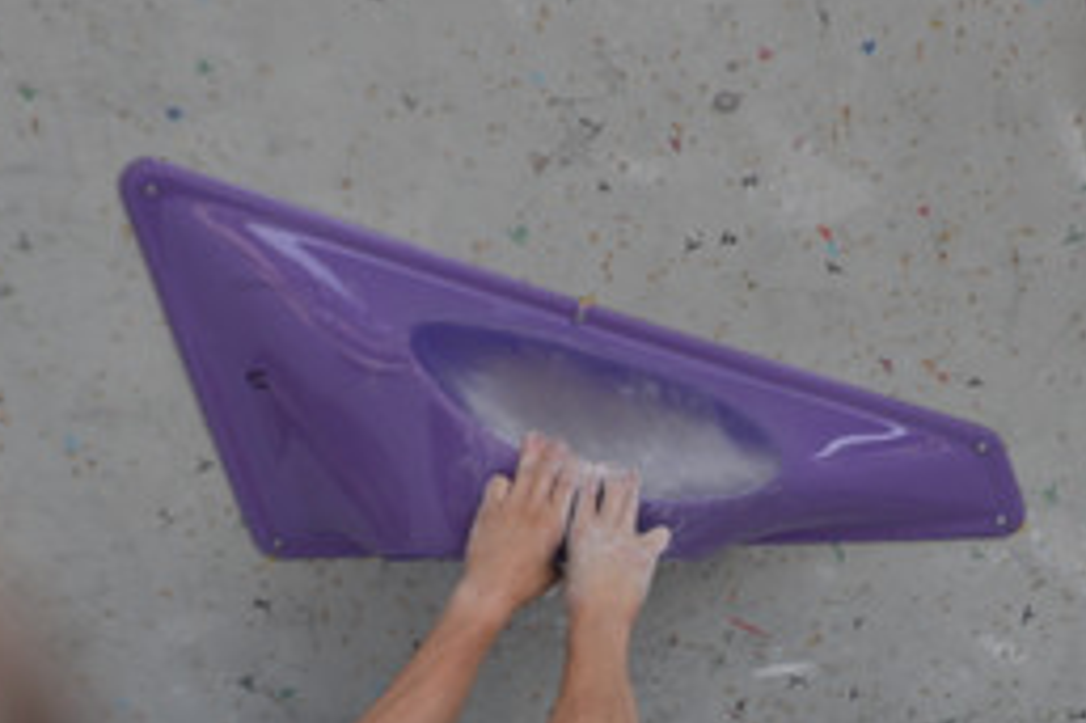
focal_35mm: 419
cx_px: 647
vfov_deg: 3.3
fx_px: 12631
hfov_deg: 4.9
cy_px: 822
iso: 200
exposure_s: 1/320
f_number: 9
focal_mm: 112
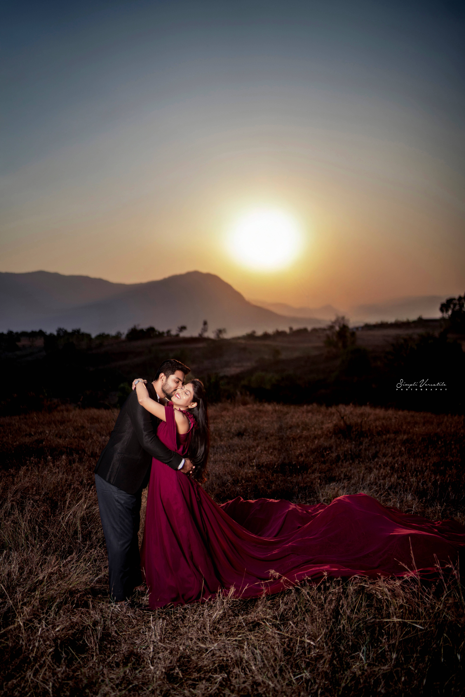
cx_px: 232
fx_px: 678
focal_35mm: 35
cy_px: 348
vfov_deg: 54.4
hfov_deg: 37.9
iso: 100
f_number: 1.4
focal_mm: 35
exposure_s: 1/5000
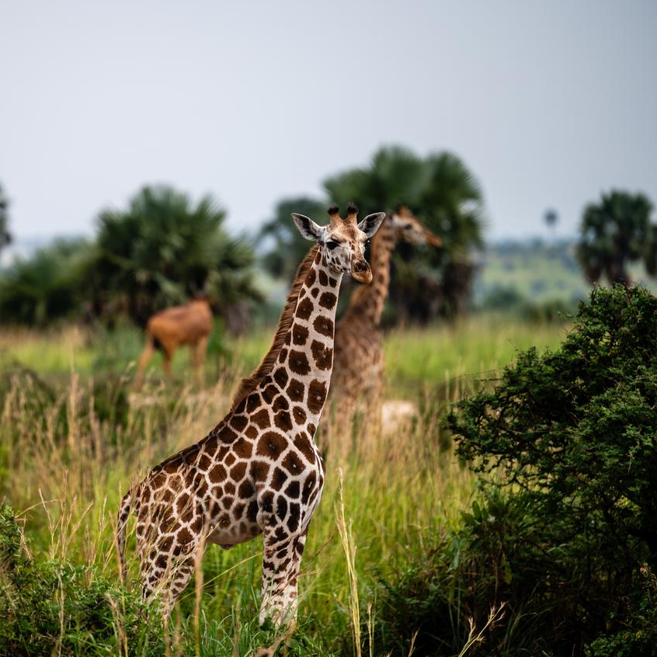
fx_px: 5519
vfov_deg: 6.8
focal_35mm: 257
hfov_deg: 6.8
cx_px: 179
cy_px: 328
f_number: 3.2
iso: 100
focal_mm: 200
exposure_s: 1/800
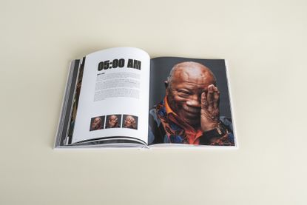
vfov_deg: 27.0
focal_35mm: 50
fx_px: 427
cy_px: 102
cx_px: 154
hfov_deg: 39.6
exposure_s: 1/125
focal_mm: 50
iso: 100
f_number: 14
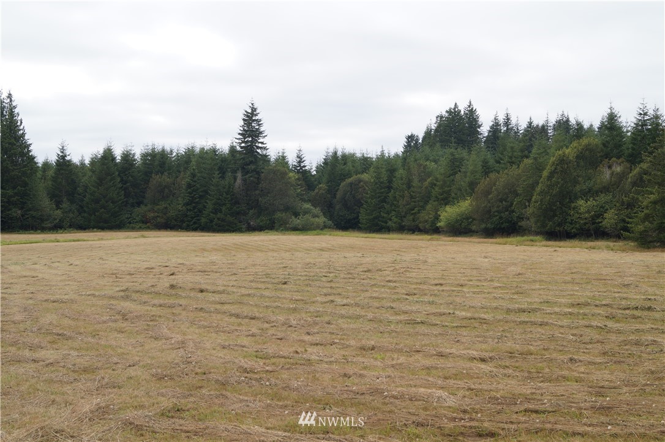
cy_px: 221
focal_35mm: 42
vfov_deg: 31.8
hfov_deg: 46.4
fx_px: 775
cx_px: 332
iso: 100
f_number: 7.1
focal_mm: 28
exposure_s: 1/160
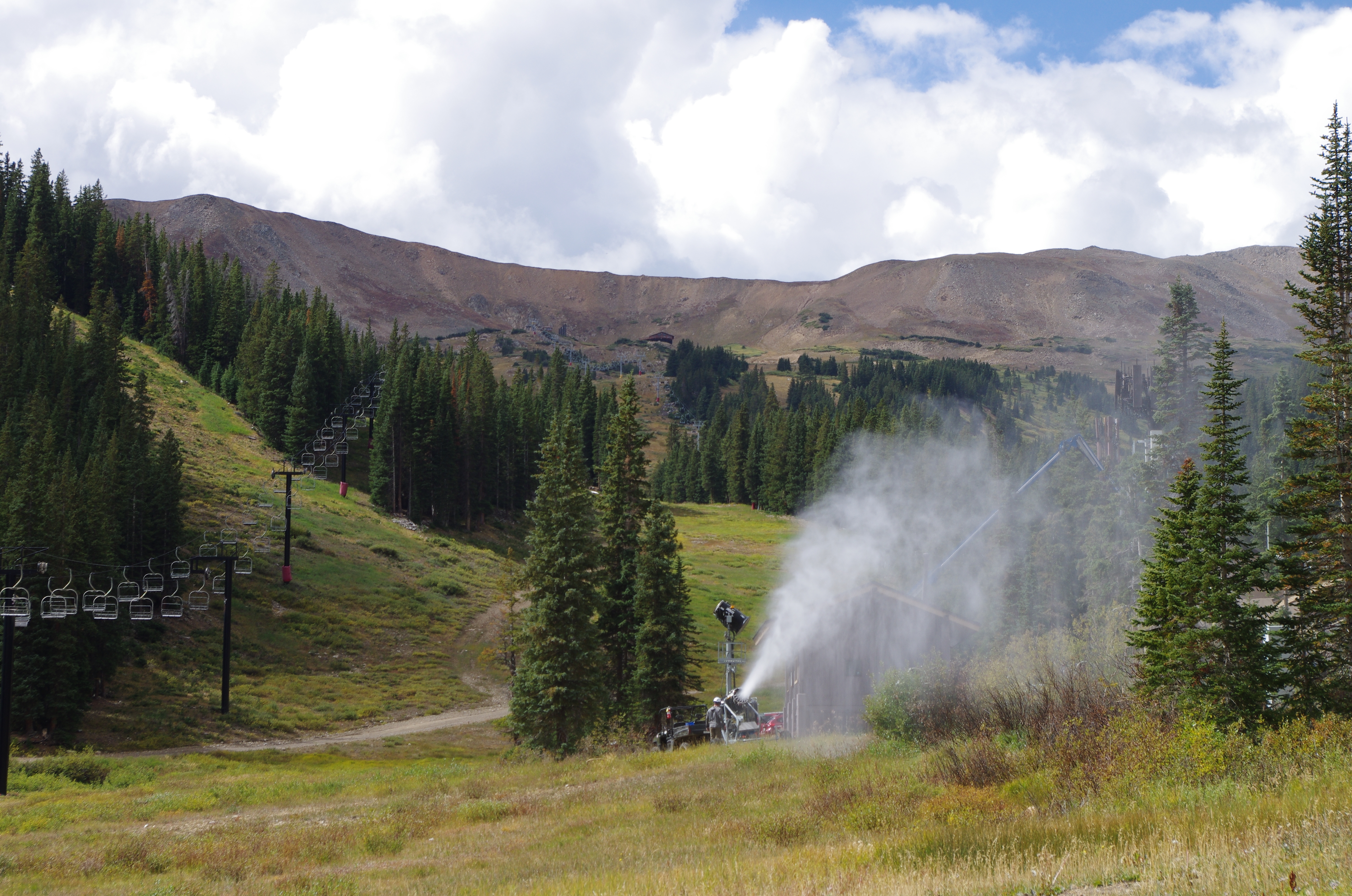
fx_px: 3073
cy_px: 448
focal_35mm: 82
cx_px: 676
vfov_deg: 16.6
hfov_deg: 24.8
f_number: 11
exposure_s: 1/200
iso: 200
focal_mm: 55
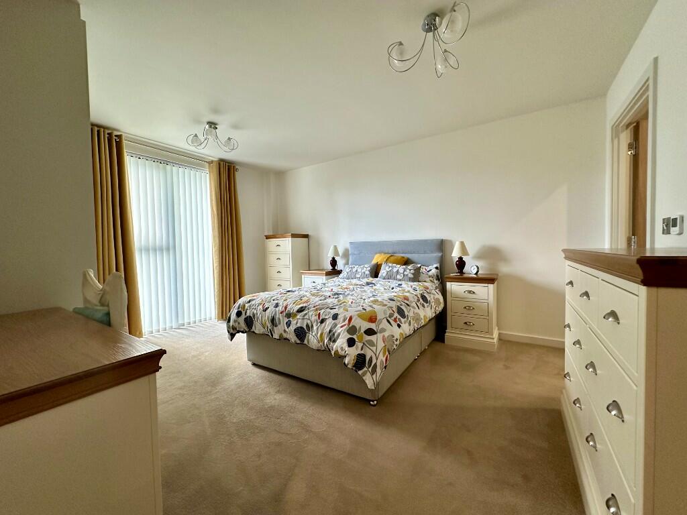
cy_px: 258
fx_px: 278
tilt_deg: -1.4
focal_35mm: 14
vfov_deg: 85.7
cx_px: 344
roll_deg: +0.8
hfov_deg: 102.1
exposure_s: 1/100
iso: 160
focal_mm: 2.22
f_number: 2.2
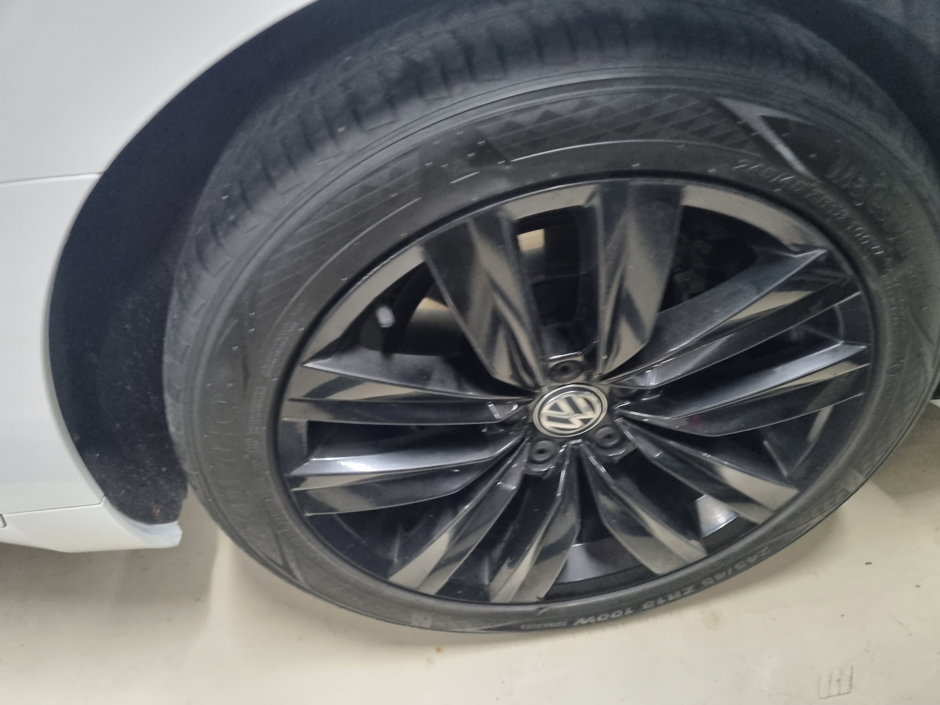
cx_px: 470
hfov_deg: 67.3
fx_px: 706
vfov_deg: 53.1
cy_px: 352
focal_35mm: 26
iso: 640
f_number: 1.8
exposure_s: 1/24
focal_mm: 5.4
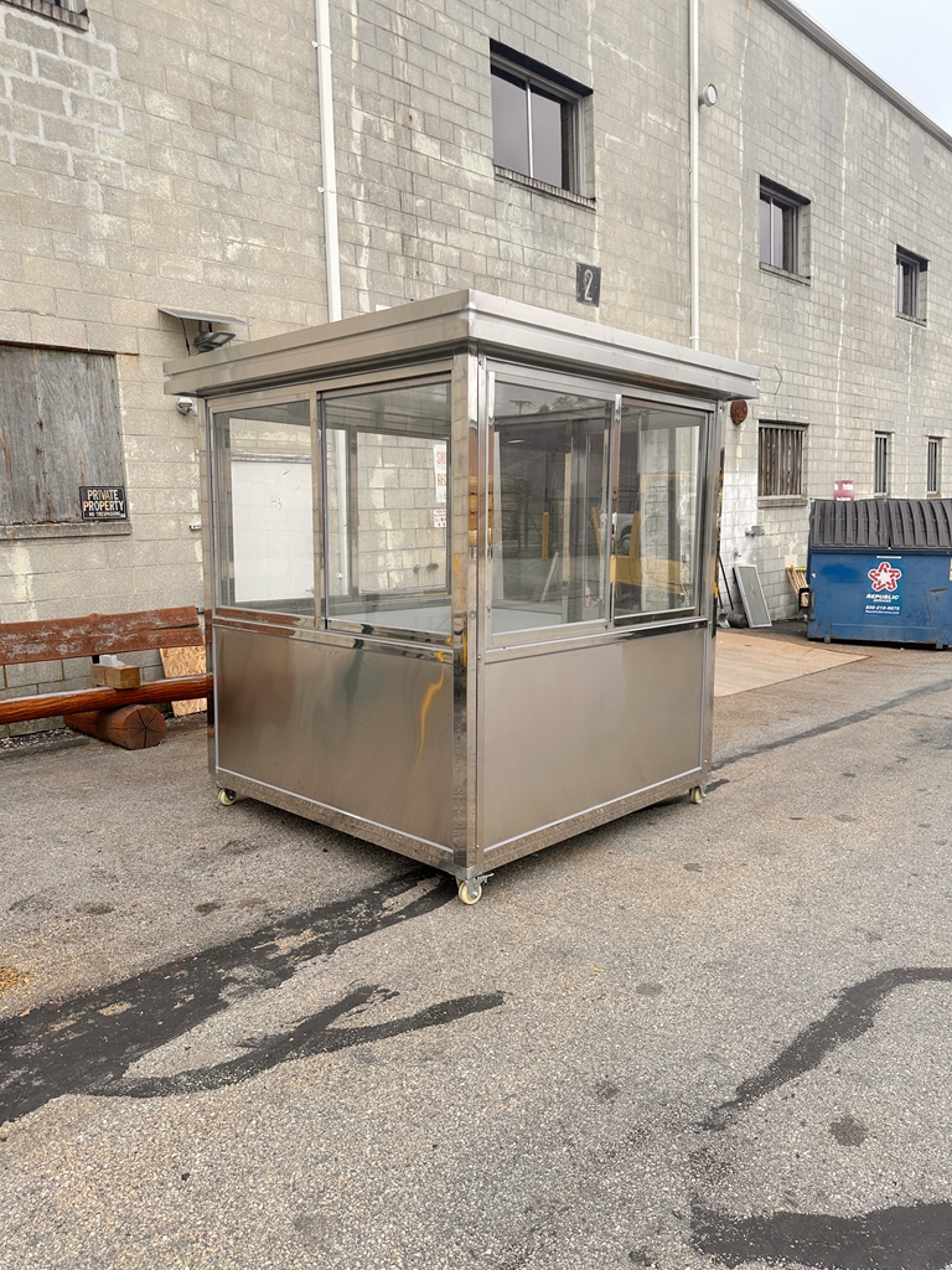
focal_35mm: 24
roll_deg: +3.1
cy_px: 635
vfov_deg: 71.6
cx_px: 476
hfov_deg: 56.8
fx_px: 880
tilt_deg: -5.2
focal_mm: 6.86
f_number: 1.78
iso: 80
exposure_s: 1/3155
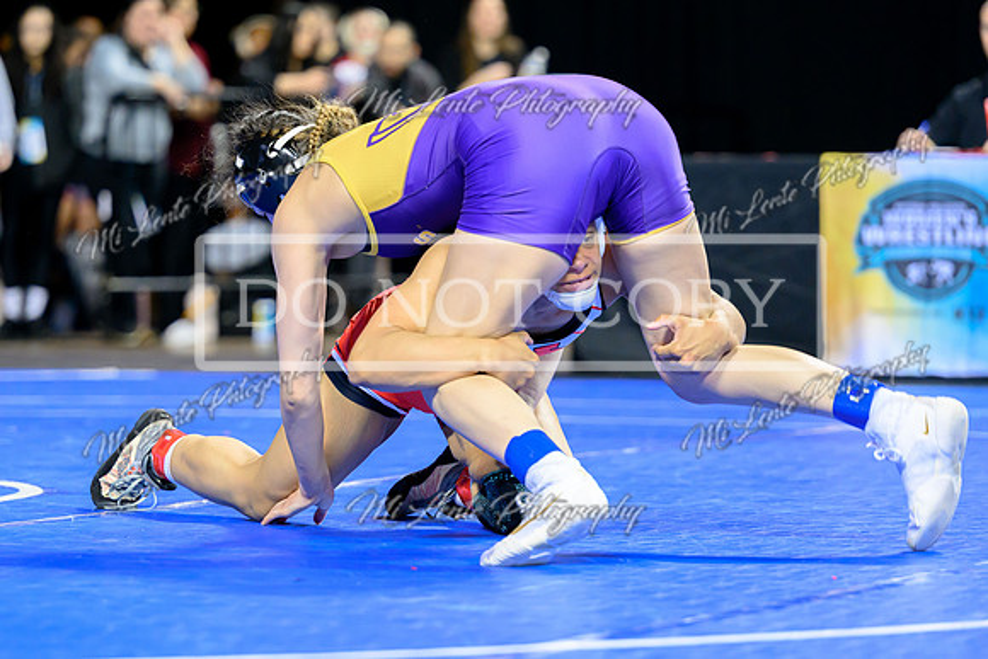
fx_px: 4619
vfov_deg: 8.2
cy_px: 313
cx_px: 400
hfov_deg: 12.2
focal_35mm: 168
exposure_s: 1/800
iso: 3200
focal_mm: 135
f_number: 2.8
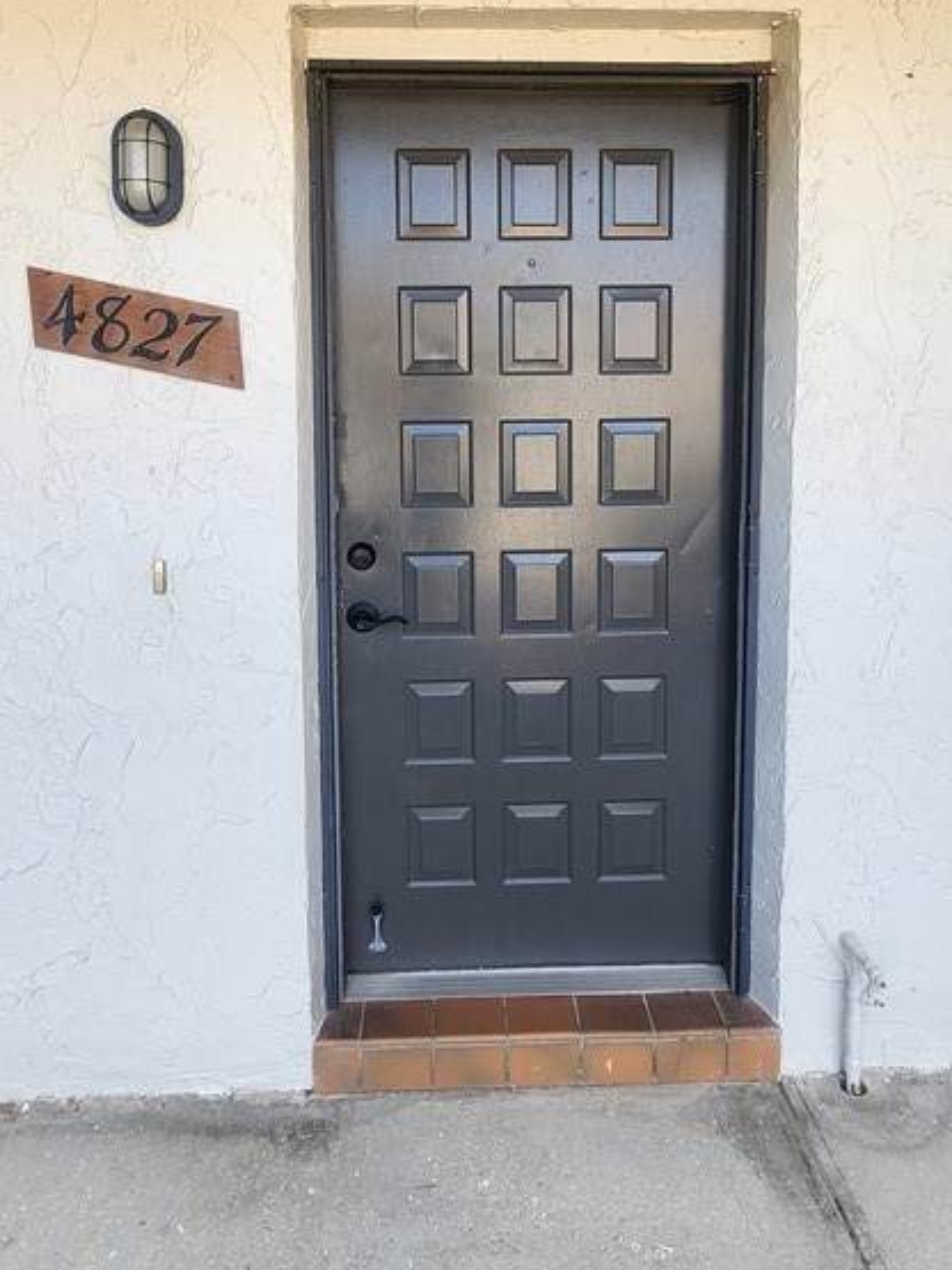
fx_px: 880
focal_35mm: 24
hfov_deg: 56.8
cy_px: 462
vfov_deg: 70.2
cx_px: 458
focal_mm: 2.2
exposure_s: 1/168
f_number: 2.2
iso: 50
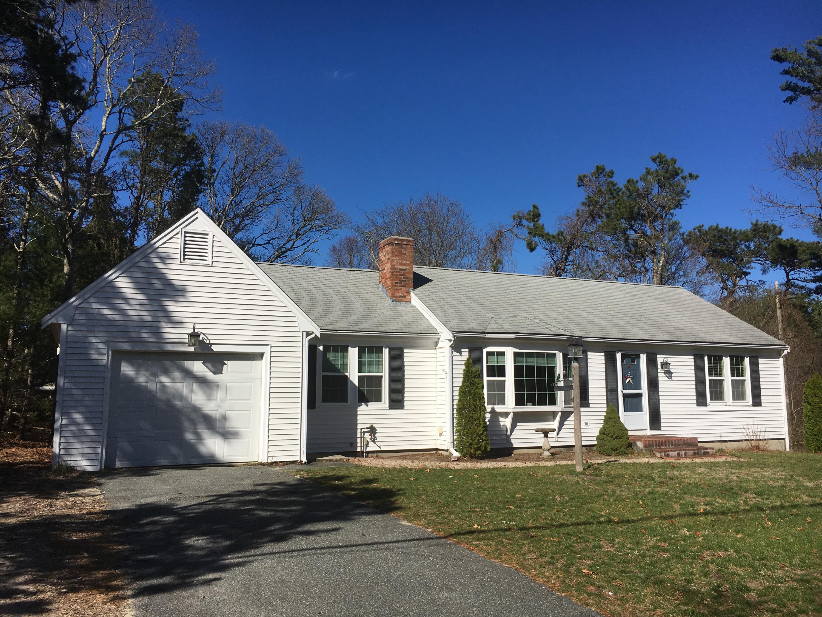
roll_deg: +0.4
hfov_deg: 61.7
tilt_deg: +6.7
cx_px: 411
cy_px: 308
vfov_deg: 48.2
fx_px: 689
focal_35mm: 29
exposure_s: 1/3344
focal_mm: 4.15
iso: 25
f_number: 2.2
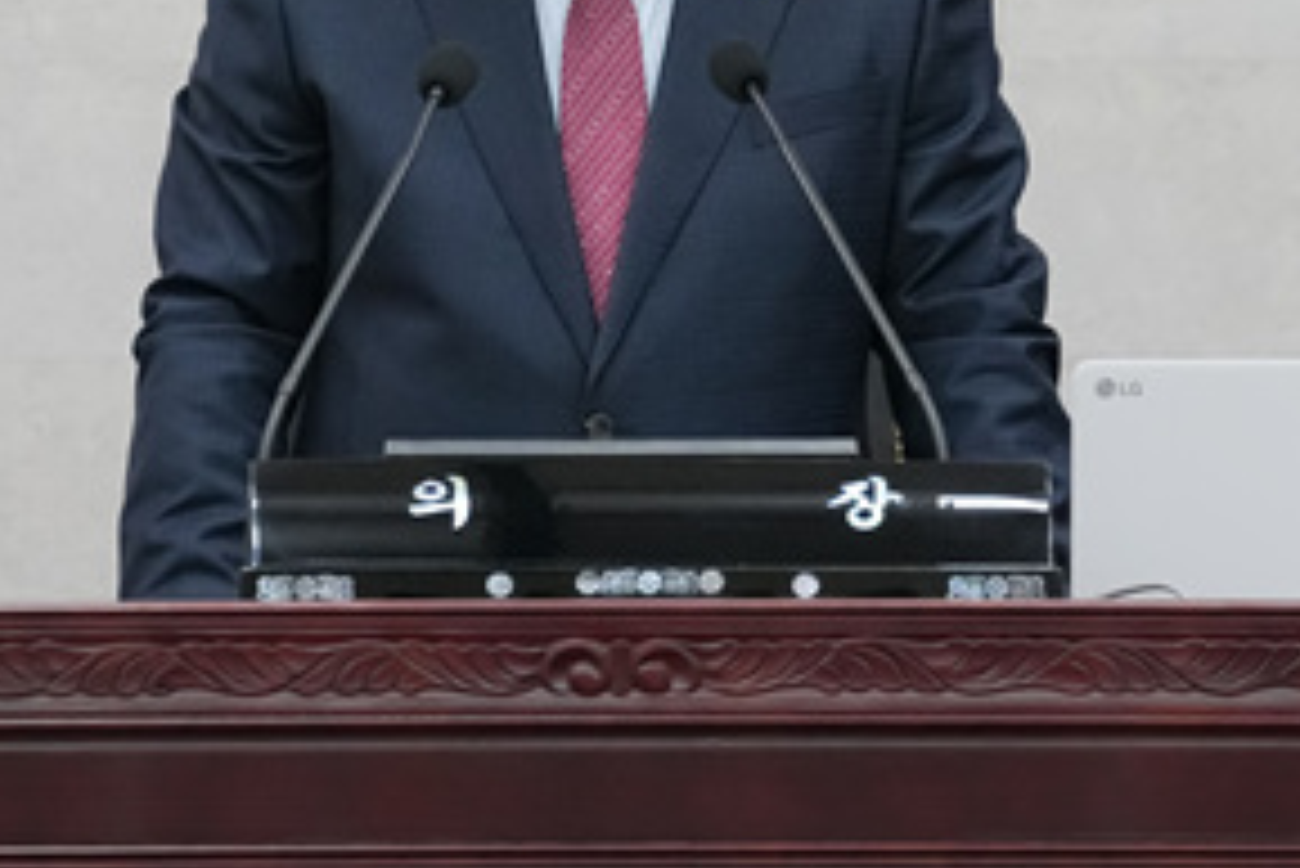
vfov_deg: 2.3
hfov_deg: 3.4
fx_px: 21749
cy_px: -29
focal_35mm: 602
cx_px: 616
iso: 5000
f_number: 7.1
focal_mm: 268
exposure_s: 1/200
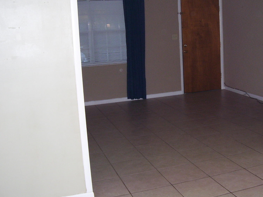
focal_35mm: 47
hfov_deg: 39.9
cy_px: 75
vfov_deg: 30.8
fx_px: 357
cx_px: 178
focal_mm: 5.6
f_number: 2.7
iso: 125
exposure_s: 1/60
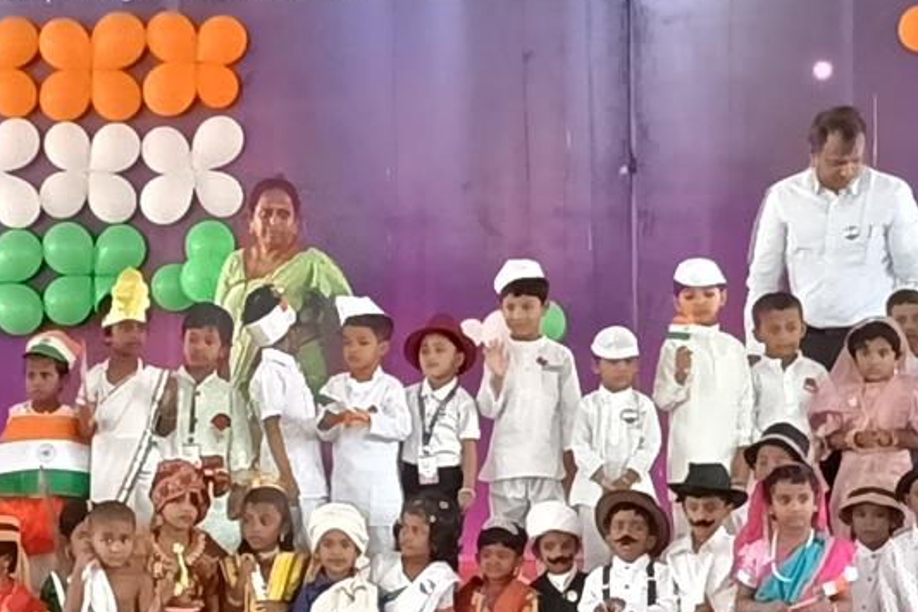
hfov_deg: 11.9
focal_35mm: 172
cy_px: 540
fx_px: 4384
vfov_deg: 8.0
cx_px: 260
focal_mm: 3.98
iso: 640
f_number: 1.8
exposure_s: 1/50
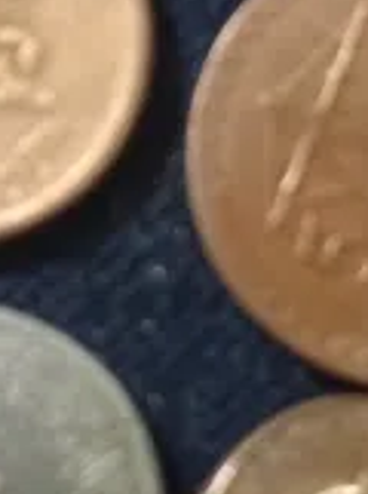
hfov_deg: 17.6
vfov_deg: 23.6
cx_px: 276
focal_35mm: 83
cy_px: 241
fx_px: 1181
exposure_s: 1/16.7
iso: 1250
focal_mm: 4.6
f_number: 1.8
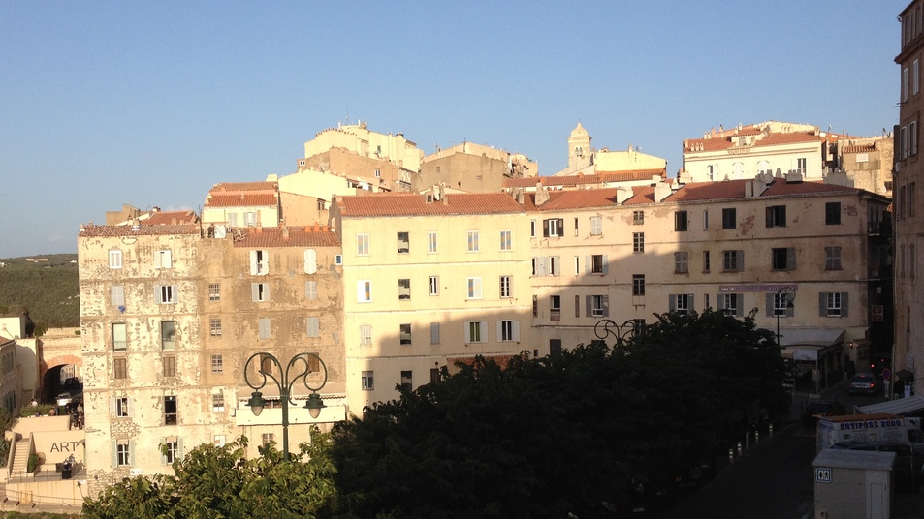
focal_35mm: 48
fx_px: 1176
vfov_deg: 24.9
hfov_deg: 42.7
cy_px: 323
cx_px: 375
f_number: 2.4
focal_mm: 4.28
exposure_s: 1/1416
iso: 64
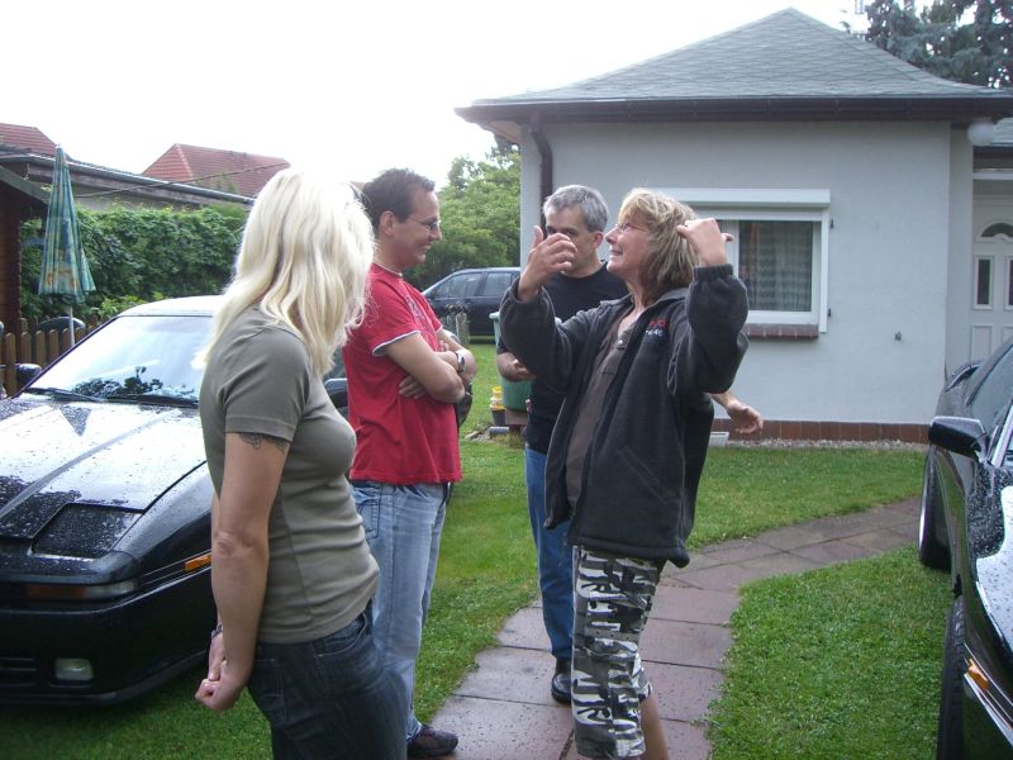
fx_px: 1112
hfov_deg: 49.0
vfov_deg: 37.7
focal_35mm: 38
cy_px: 380
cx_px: 506
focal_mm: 6.2
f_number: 2.7
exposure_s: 1/200
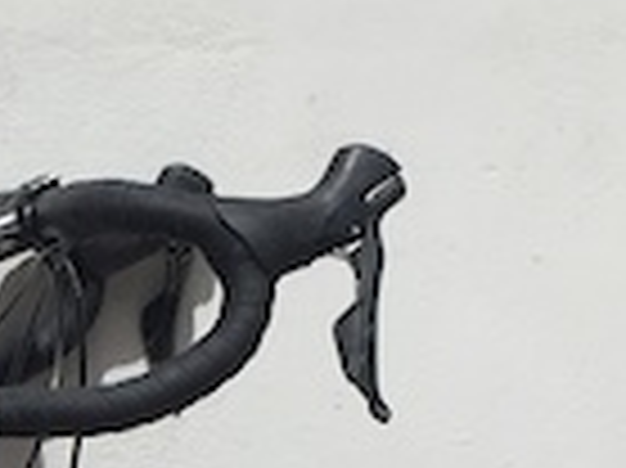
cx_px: -482
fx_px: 3017
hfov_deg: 11.1
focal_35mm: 167
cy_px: 828
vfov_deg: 8.5
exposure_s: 1/1799
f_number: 2.2
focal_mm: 4.15
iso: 32
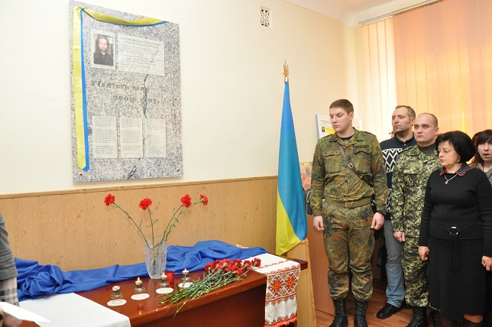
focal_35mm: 27
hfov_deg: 67.4
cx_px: 246
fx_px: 369
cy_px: 164
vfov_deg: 47.8
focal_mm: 18
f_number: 6.3
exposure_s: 1/100
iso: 1000
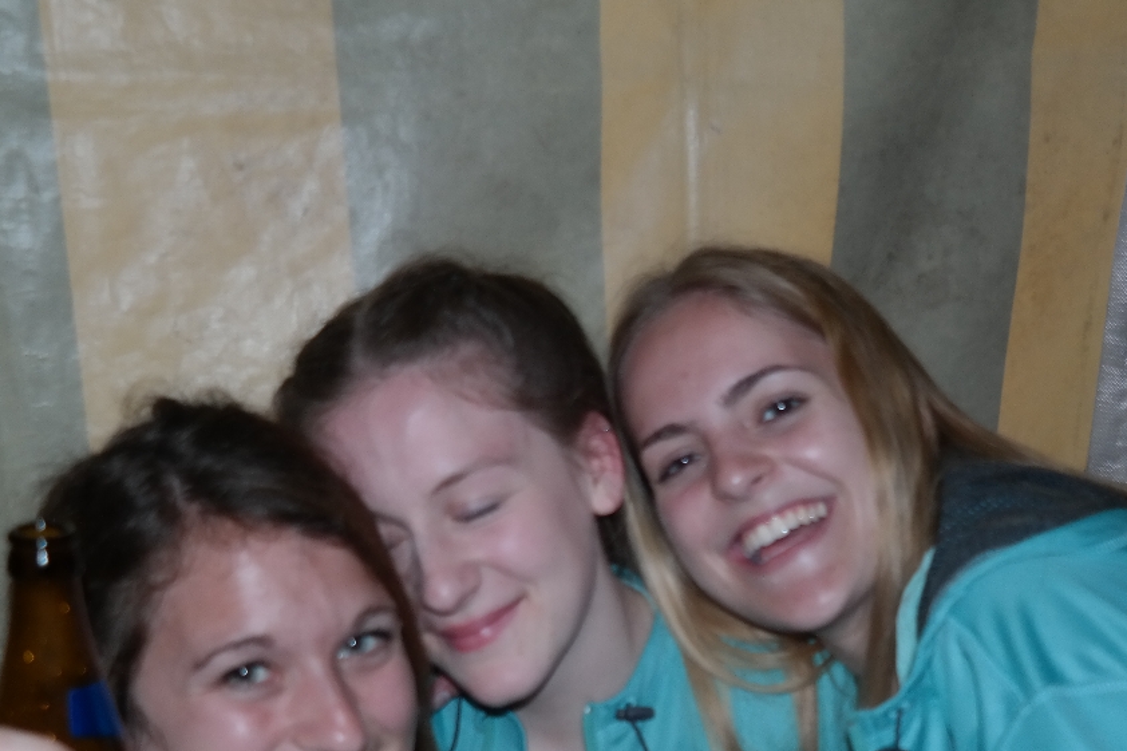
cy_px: 684
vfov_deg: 23.1
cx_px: 712
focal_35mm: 57
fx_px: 1784
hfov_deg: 34.9
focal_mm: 20
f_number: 3.5
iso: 400
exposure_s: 1/40
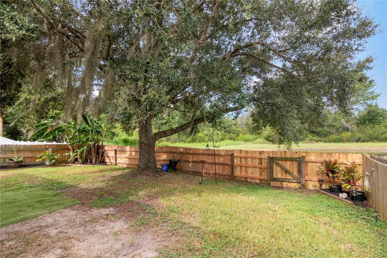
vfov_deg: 72.0
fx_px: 177
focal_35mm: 16
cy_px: 129
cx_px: 194
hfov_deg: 95.0
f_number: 10
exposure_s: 1/160
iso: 800
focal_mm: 11
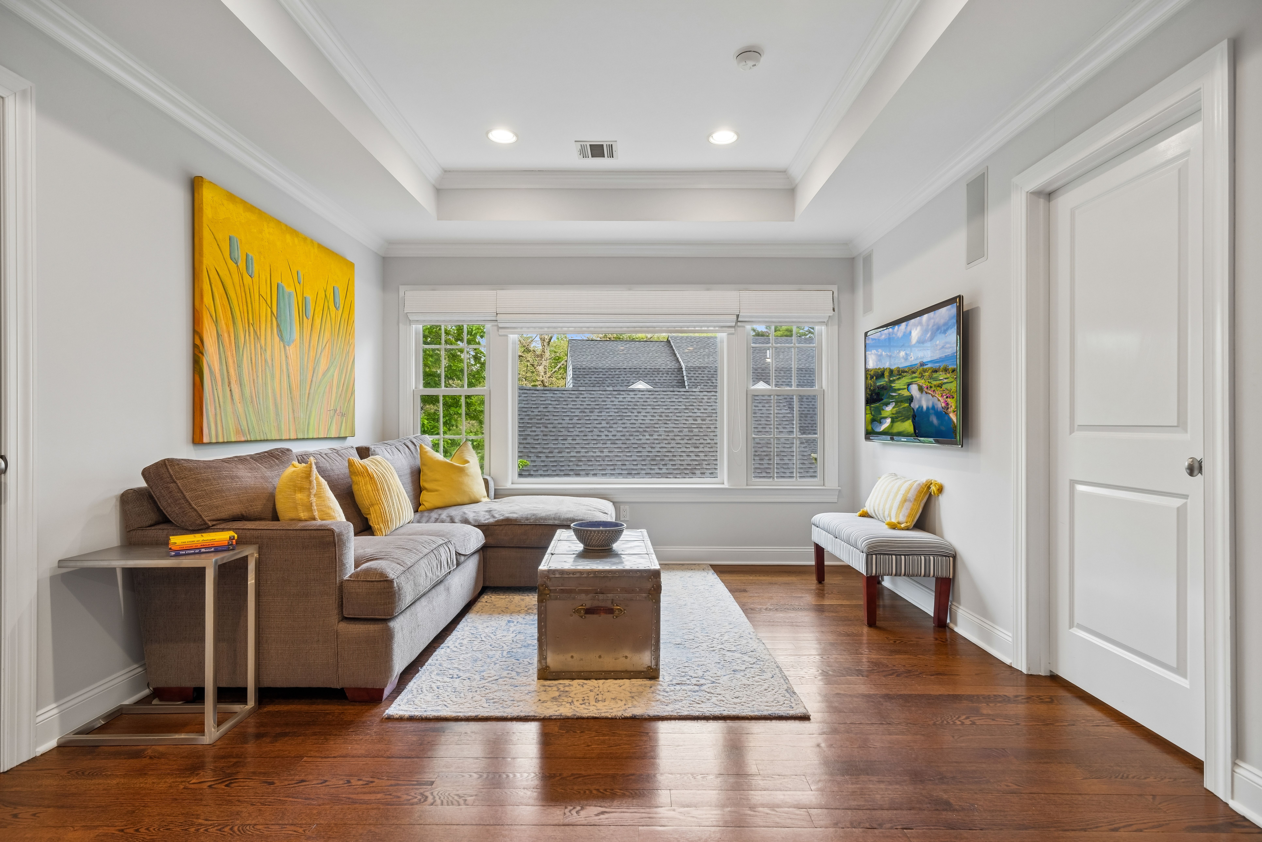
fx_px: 596
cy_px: 421
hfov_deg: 93.3
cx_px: 631
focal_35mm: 17
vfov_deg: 70.4
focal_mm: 11.4
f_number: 8
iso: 200
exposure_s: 1/13
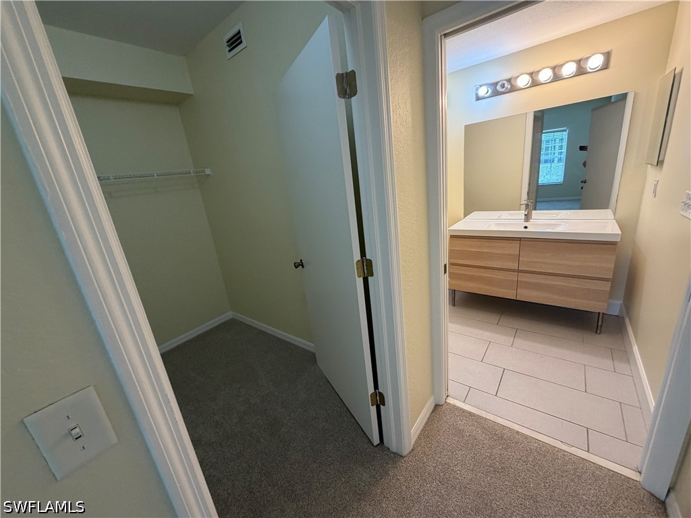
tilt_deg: -17.9
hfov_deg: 102.1
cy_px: 259
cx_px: 346
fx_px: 279
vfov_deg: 85.7
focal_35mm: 14
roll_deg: +5.8
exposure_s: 1/60
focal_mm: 2.22
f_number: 2.2
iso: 160
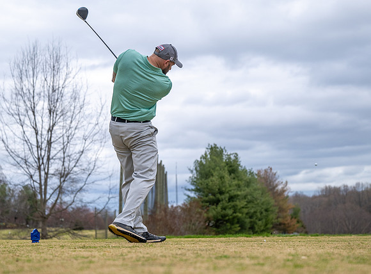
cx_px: 188
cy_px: 148
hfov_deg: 24.5
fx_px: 856
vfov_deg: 18.2
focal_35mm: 80
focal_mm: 45
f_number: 2.8
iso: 180
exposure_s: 1/3200
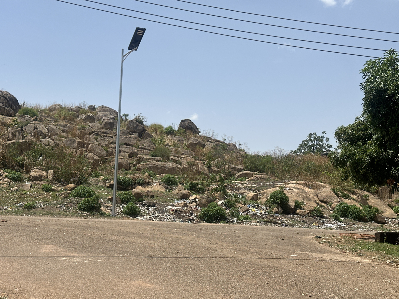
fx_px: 553
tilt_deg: +4.7
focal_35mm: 48
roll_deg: -0.7
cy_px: 150
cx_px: 200
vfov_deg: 30.3
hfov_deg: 39.7
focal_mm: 6.86
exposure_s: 1/4785
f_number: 1.78
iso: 64
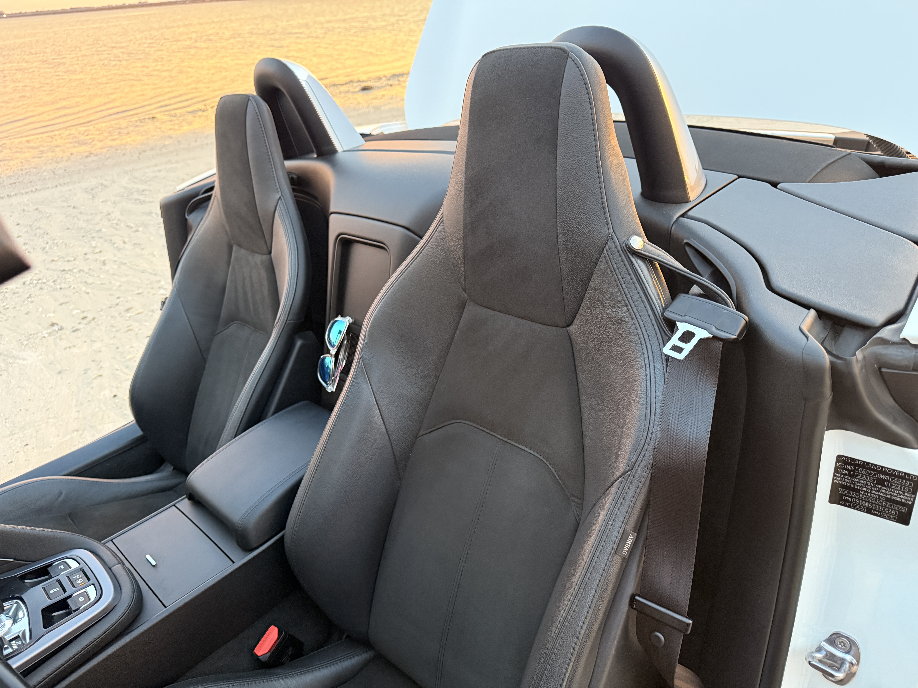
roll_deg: +4.2
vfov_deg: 56.8
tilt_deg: -28.5
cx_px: 459
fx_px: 636
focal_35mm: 24
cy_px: 344
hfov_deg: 71.6
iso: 640
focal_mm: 6.76
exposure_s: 1/60
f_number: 1.78
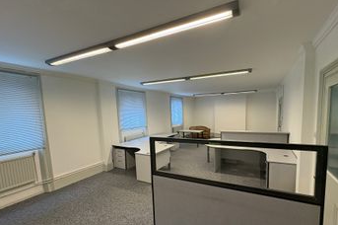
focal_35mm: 17
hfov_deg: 93.2
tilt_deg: -6.1
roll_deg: +0.7
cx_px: 181
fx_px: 159
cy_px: 130
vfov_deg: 69.9
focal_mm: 2.22
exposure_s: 1/100
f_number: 2.2
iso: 100
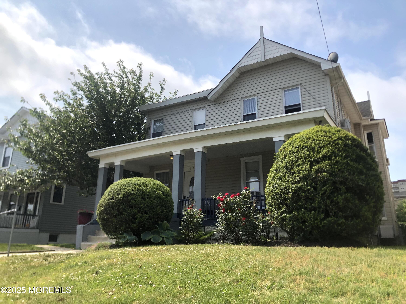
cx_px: 203
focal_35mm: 28
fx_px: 328
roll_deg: -1.3
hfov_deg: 63.4
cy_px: 152
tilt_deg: +14.9
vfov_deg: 49.7
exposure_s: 1/2825
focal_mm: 3.99
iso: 20
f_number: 1.8
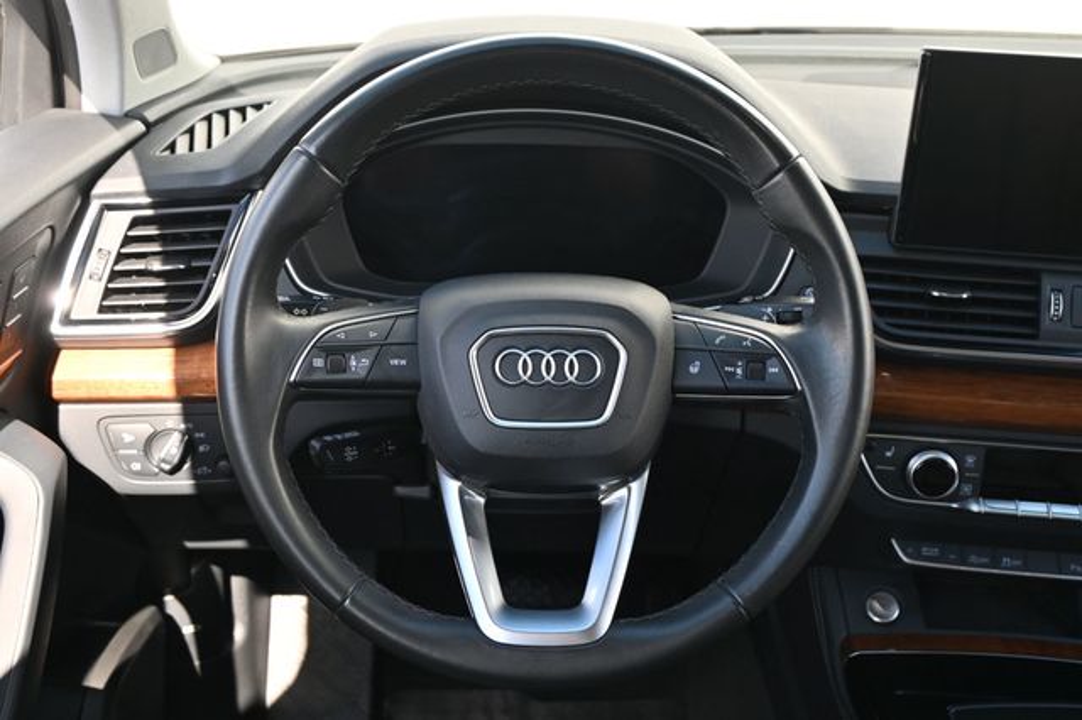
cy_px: 360
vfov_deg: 34.2
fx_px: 1172
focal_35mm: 39
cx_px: 541
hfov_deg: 49.6
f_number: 4.5
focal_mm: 26
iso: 220
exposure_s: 1/250
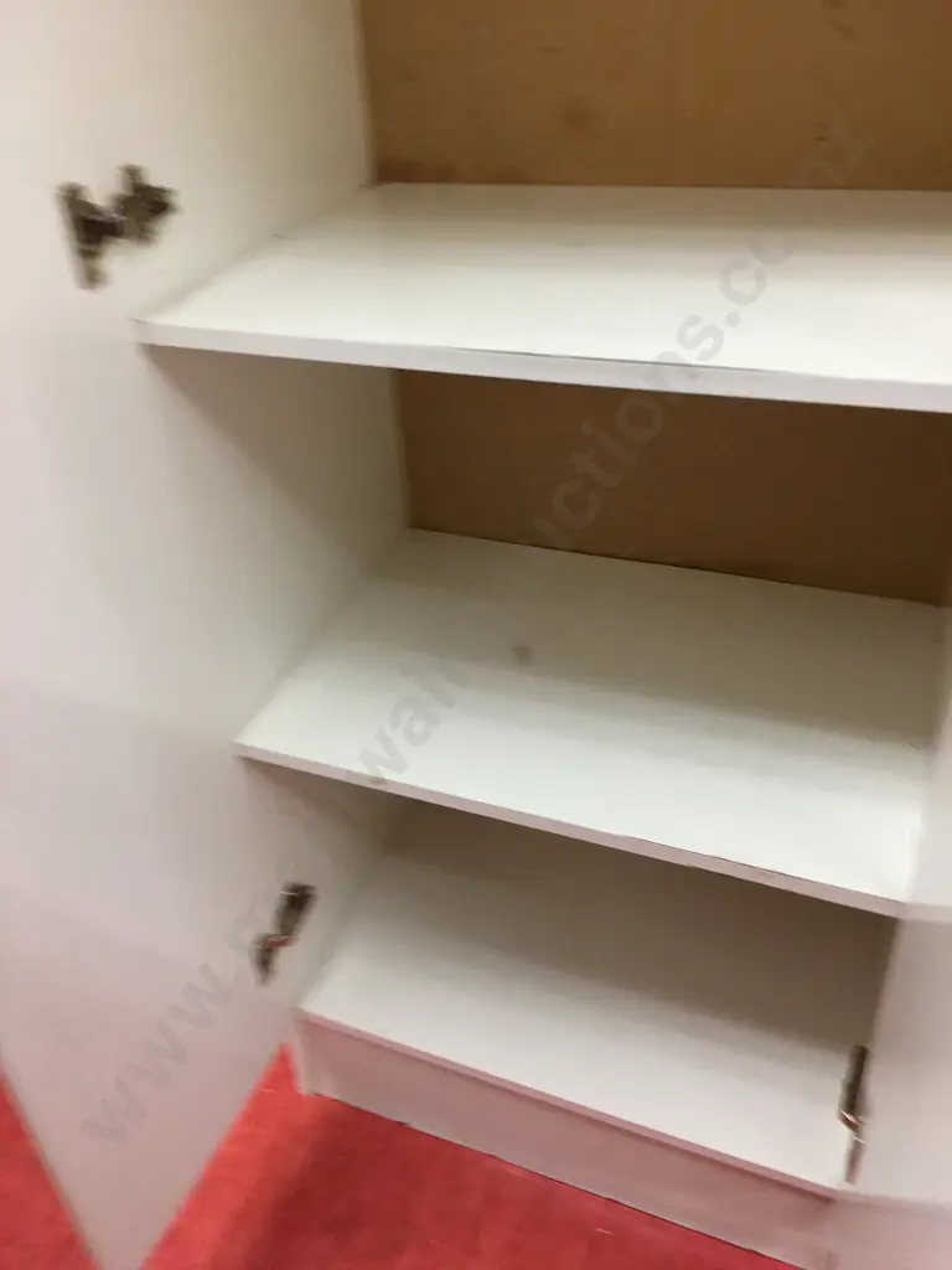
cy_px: 635
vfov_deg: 61.7
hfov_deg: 48.2
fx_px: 1063
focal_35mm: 29
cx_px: 476
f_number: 2.2
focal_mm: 4.15
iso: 64
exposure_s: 1/17
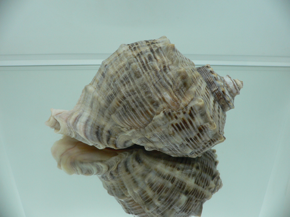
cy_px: 108
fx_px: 293
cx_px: 145
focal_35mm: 35
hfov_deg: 52.6
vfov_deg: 40.7
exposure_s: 1/60
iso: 100
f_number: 2.8
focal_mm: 4.6
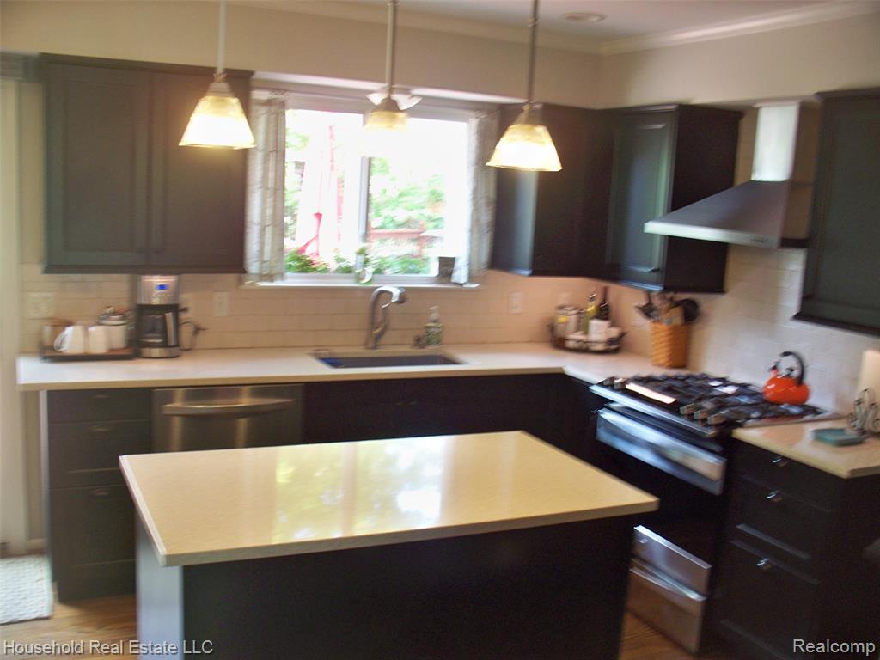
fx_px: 890
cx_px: 440
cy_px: 330
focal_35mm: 35
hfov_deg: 52.6
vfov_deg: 40.7
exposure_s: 1/30
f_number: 2.8
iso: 125
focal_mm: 7.54
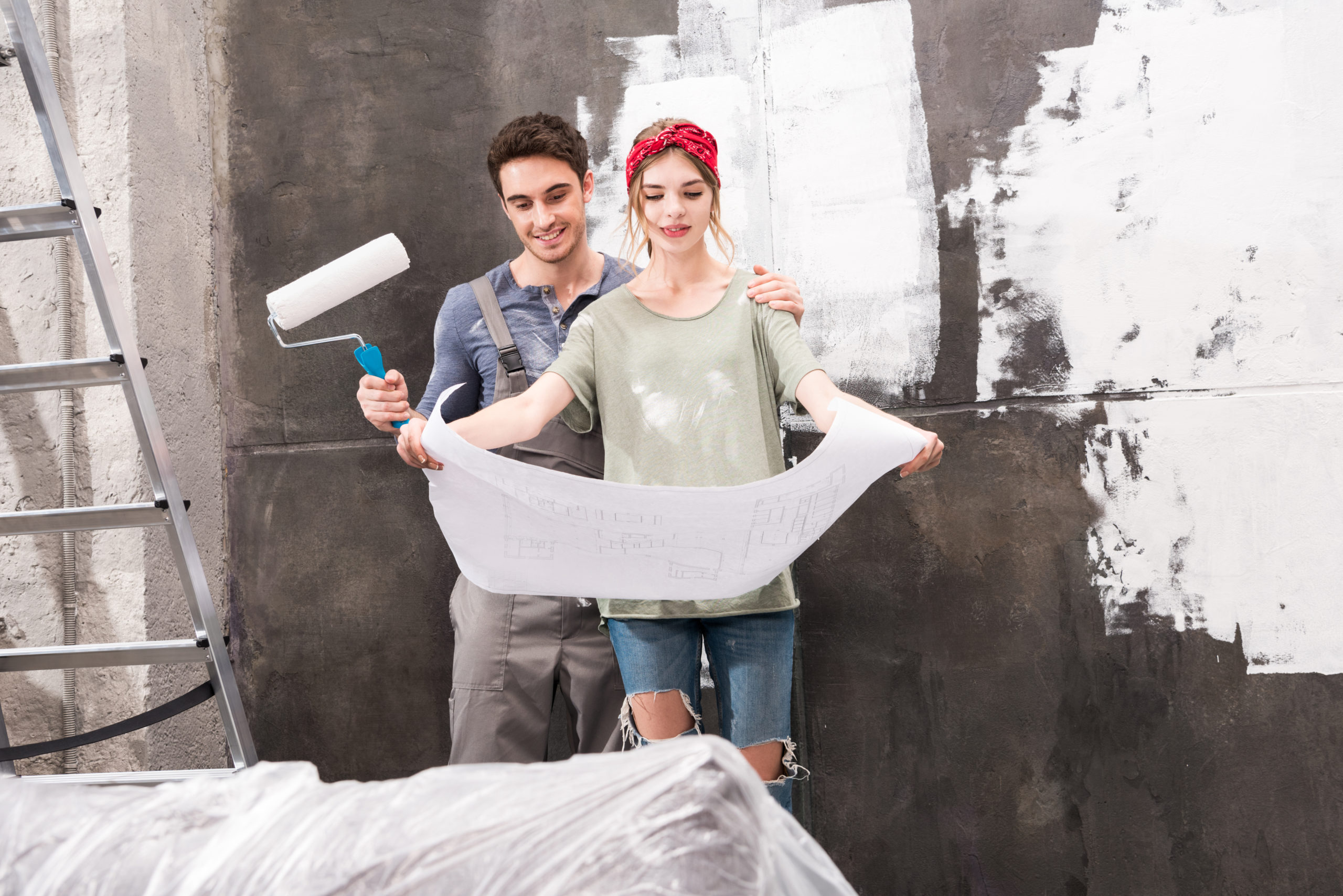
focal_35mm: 46
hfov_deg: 42.7
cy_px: 448
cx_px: 672
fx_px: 1717
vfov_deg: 29.3
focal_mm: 46
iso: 250
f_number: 7.1
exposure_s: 1/100
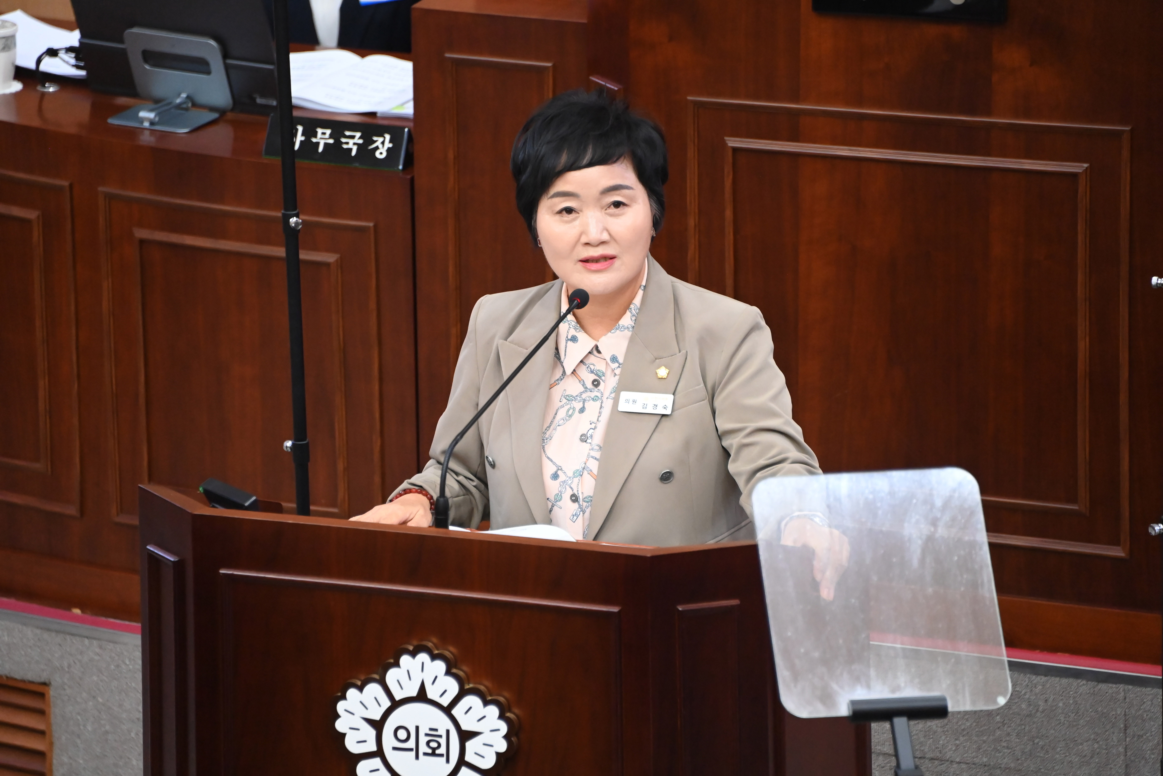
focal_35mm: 300
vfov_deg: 4.6
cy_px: 388
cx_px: 582
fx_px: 9691
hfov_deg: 6.9
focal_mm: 300
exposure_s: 1/200
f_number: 5.6
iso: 8000
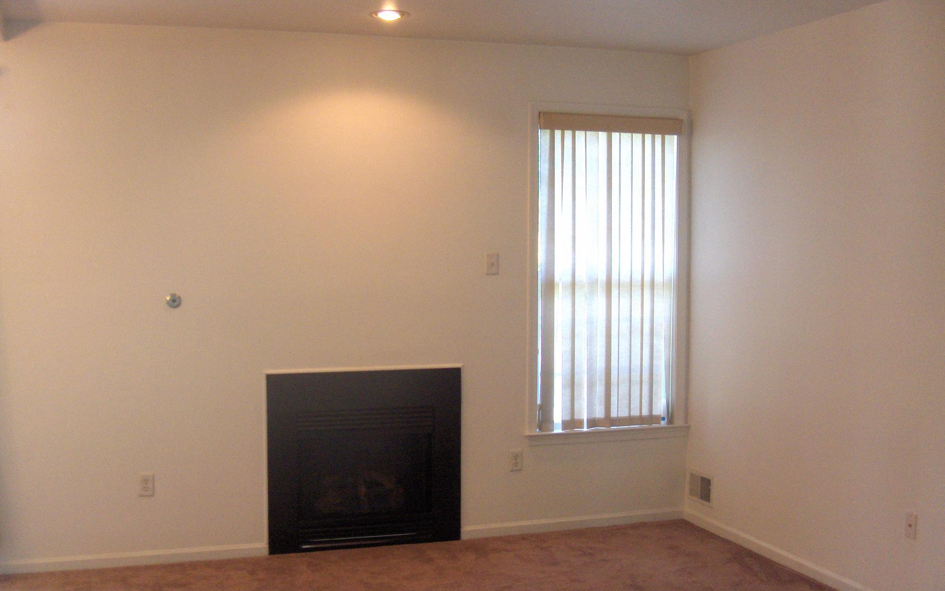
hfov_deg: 47.2
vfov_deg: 30.5
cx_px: 470
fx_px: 1082
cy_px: 331
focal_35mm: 42
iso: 200
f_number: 2.8
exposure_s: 1/60.9
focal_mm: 8
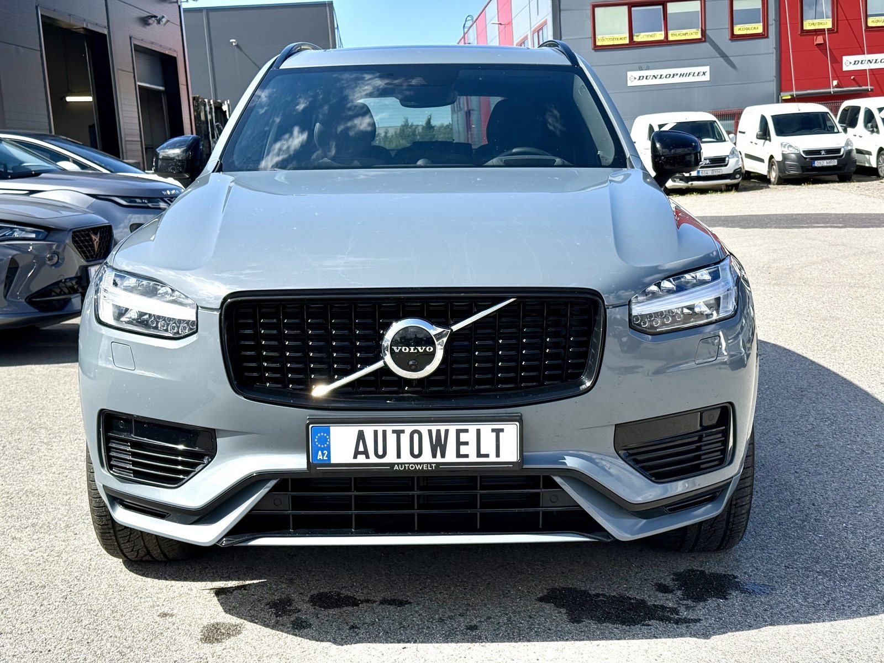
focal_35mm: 48
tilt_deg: -8.3
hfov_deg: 39.7
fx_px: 1226
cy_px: 332
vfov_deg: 30.3
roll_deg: +3.6
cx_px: 442
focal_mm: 6.76
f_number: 1.78
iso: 64
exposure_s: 1/4587
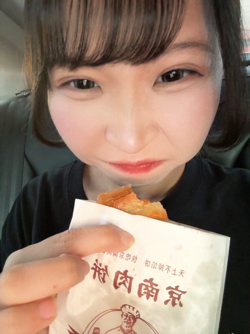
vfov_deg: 73.9
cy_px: 167
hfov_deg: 58.9
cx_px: 125
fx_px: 221
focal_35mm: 23
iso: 640
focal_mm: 2.69
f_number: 1.9
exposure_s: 1/23
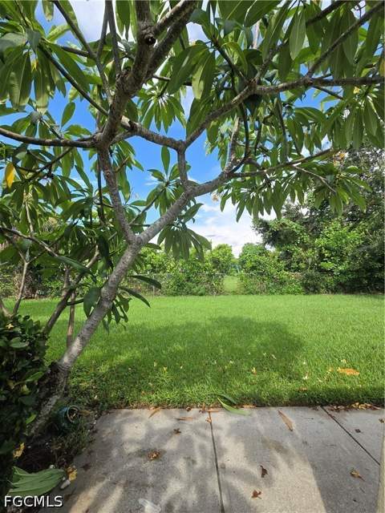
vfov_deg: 106.2
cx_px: 192
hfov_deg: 89.9
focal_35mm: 13
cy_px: 256
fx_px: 193
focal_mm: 2.2
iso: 50
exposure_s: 1/720
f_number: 2.2
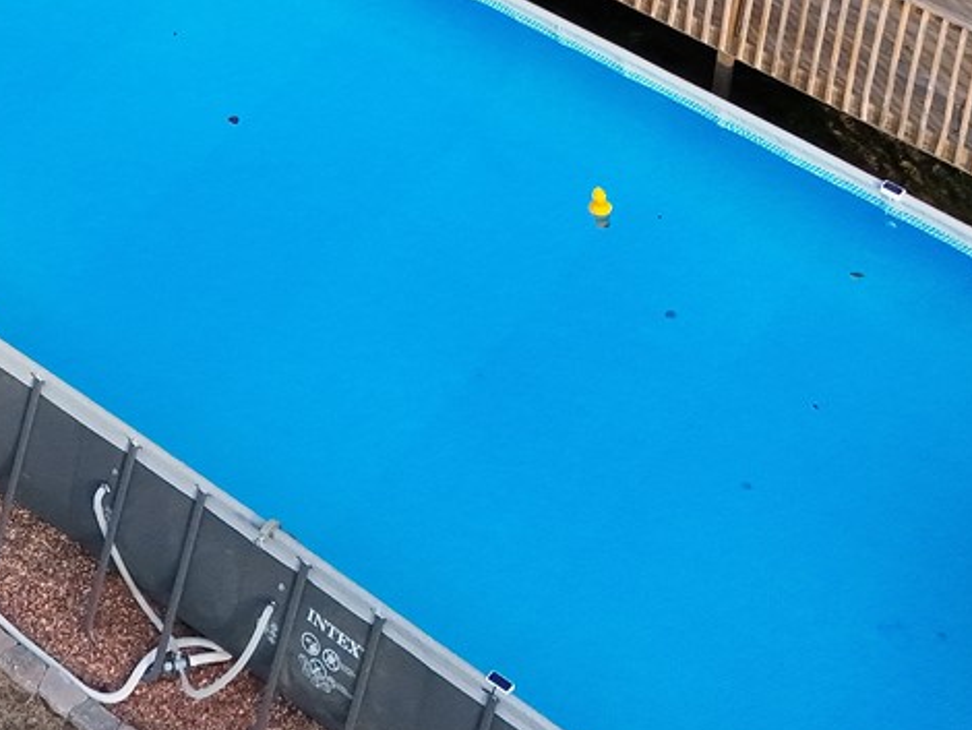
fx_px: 2753
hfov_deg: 19.3
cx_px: -60
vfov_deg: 13.5
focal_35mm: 98
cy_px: -600
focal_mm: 6.72
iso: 240
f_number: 1.7
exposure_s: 1/1500
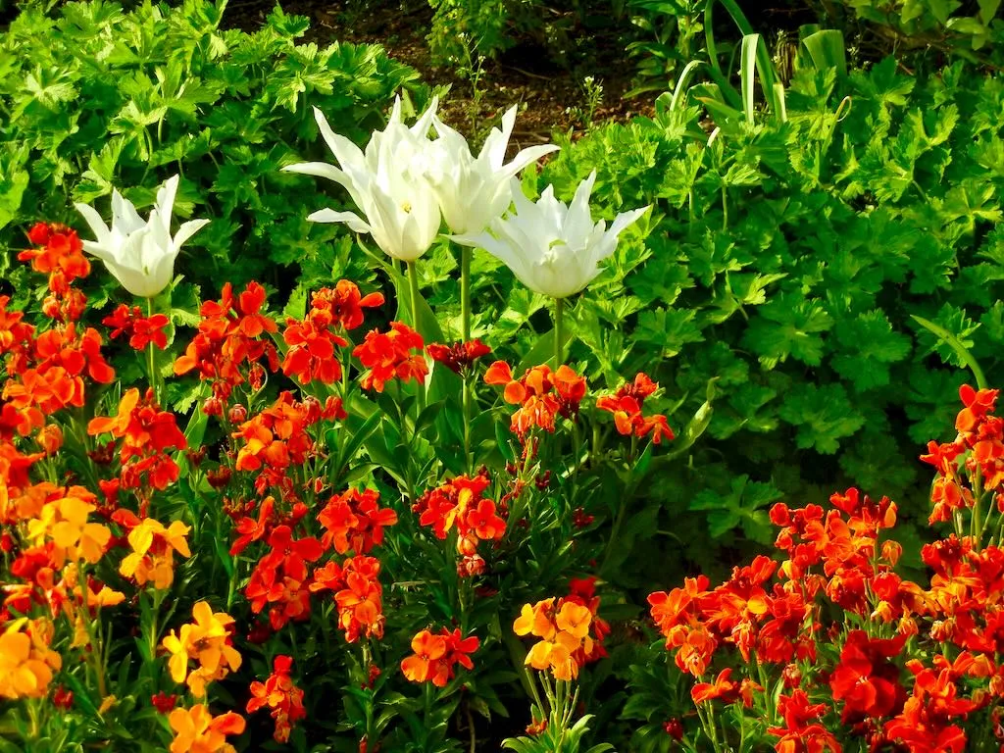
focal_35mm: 102
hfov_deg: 19.3
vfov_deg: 14.5
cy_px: 376
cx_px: 502
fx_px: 2958
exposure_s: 1/368
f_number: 4.5
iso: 160
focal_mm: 18.3
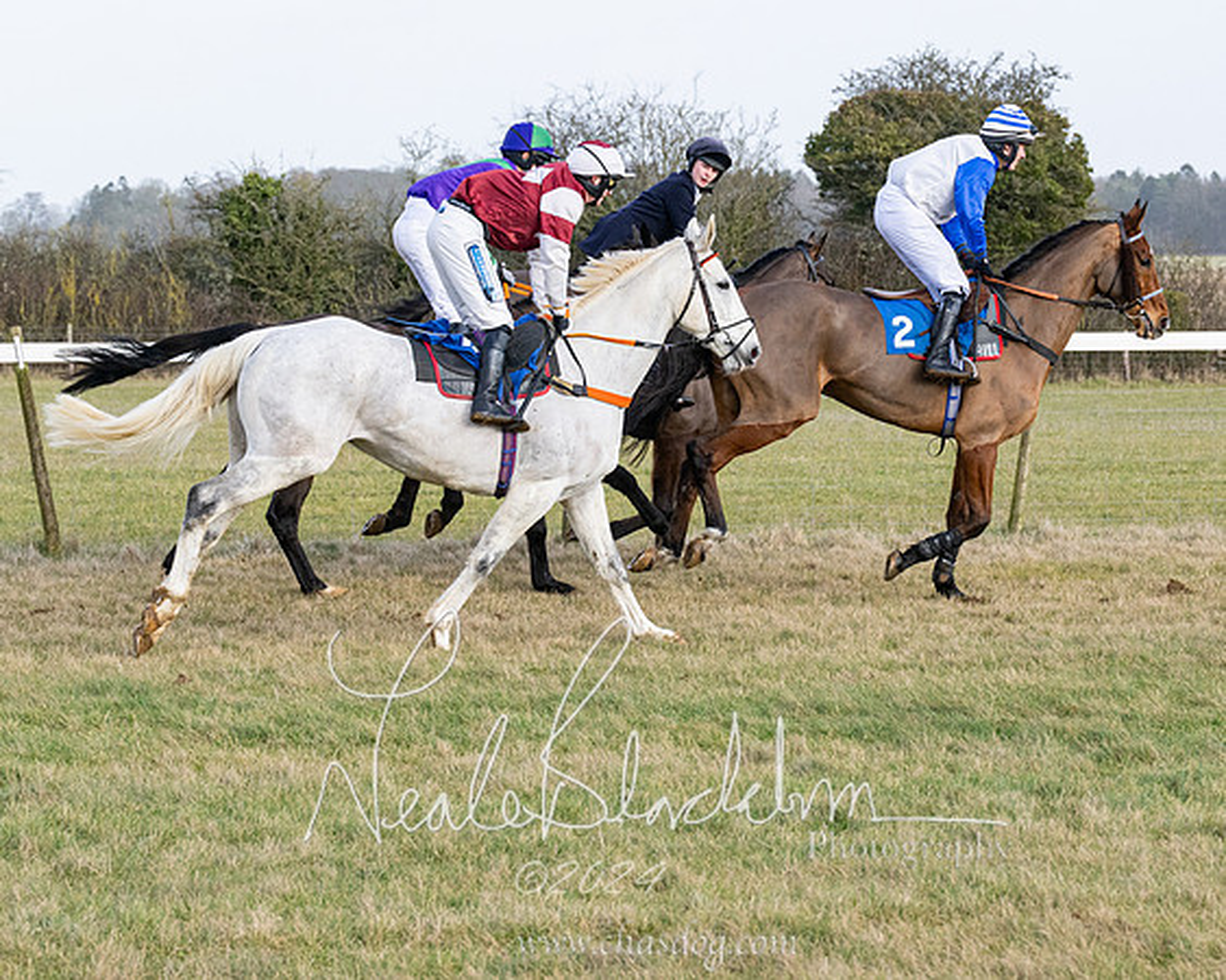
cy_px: 516
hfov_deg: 14.3
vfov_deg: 11.5
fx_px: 4868
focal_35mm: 134
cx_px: 486
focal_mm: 70
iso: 400
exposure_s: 1/1250
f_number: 5
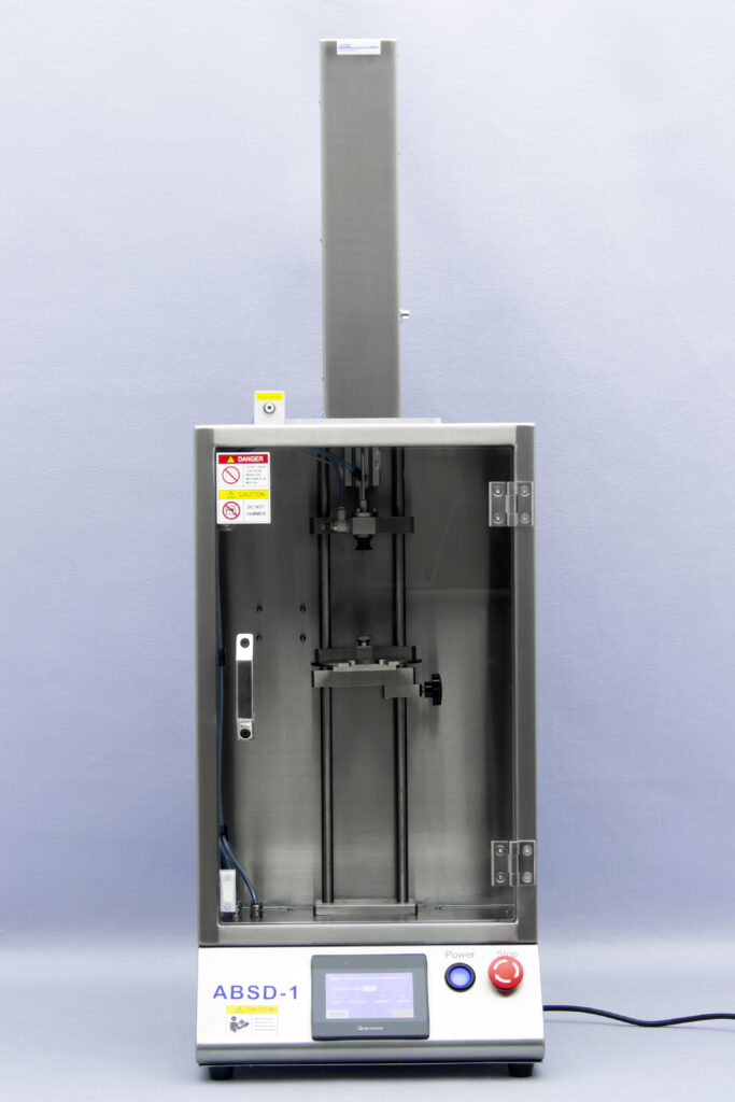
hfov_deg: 18.2
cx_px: 368
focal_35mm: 75
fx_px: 2296
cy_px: 551
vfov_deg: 27.0
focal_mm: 50
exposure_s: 1/50
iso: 100
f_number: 4.2
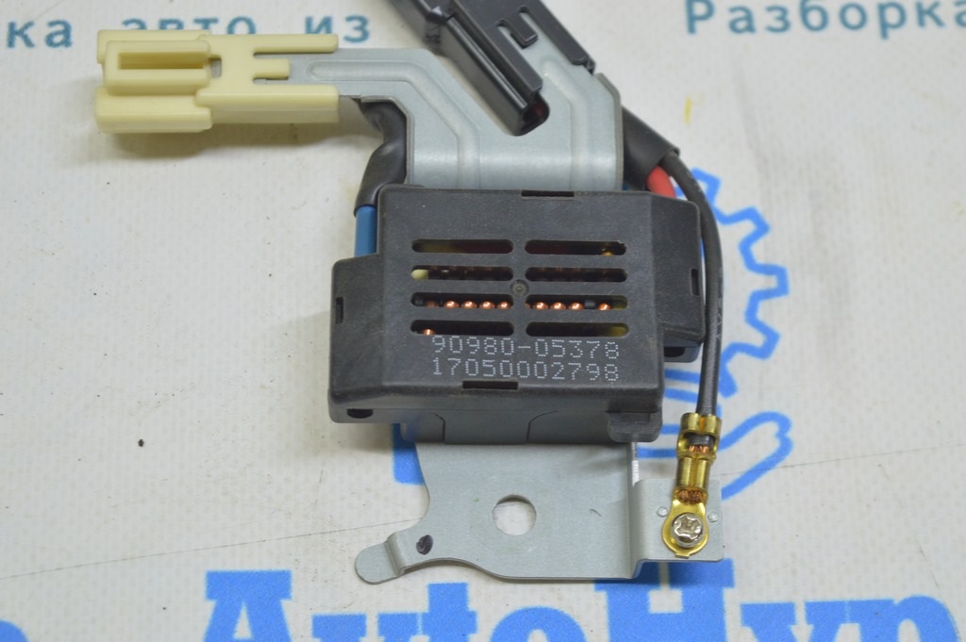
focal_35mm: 82
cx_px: 483
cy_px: 321
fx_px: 2212
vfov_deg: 16.5
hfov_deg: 24.6
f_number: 5.6
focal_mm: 55
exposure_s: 1/20
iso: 400
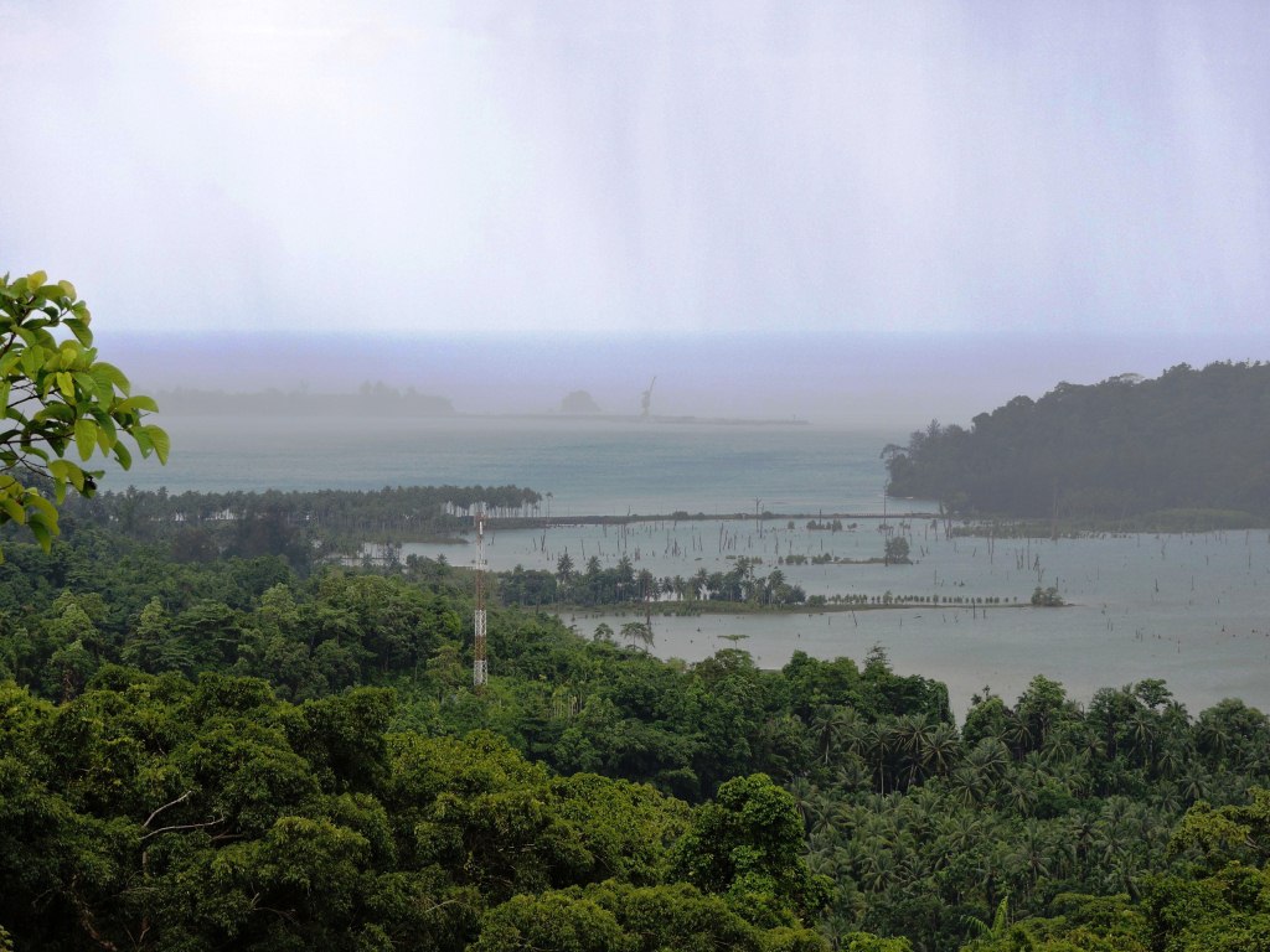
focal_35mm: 170
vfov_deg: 8.7
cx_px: 635
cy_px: 476
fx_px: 6237
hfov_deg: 11.6
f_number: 5.2
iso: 100
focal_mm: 30.5
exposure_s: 1/200
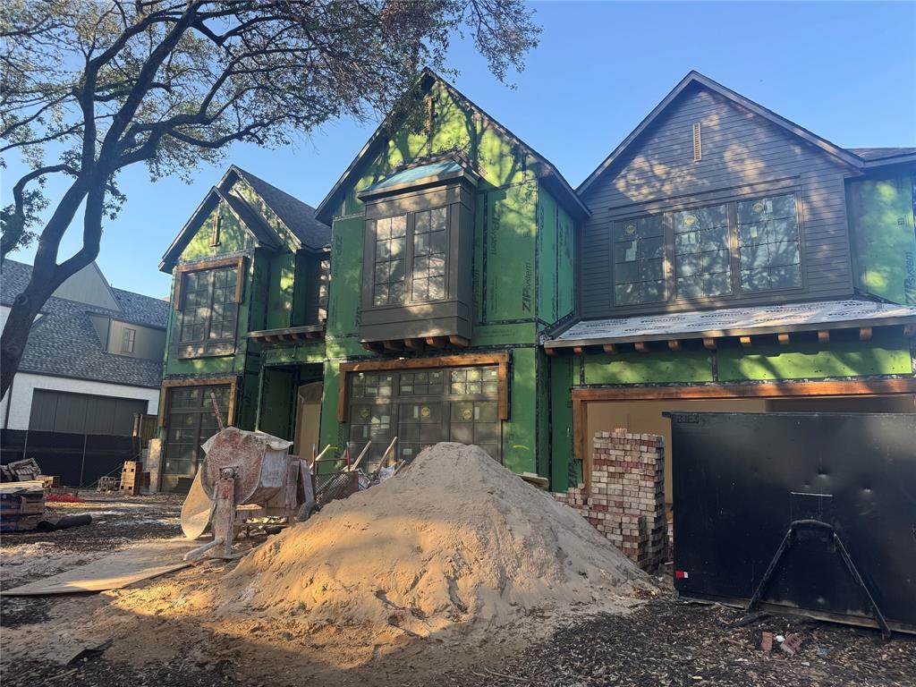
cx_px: 458
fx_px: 635
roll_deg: -1.2
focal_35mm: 24
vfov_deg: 56.8
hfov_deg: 71.6
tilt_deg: +10.0
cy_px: 344
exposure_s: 1/407
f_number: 1.78
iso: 80
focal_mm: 6.76
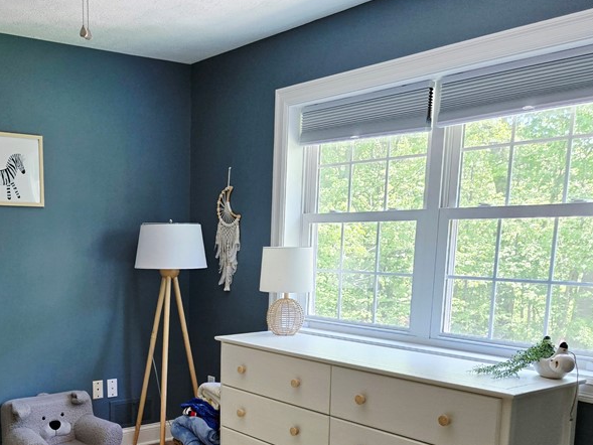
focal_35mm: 40
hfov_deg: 45.7
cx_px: 173
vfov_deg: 35.0
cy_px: 347
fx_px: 685
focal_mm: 5.4
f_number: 1.8
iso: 400
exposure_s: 1/120
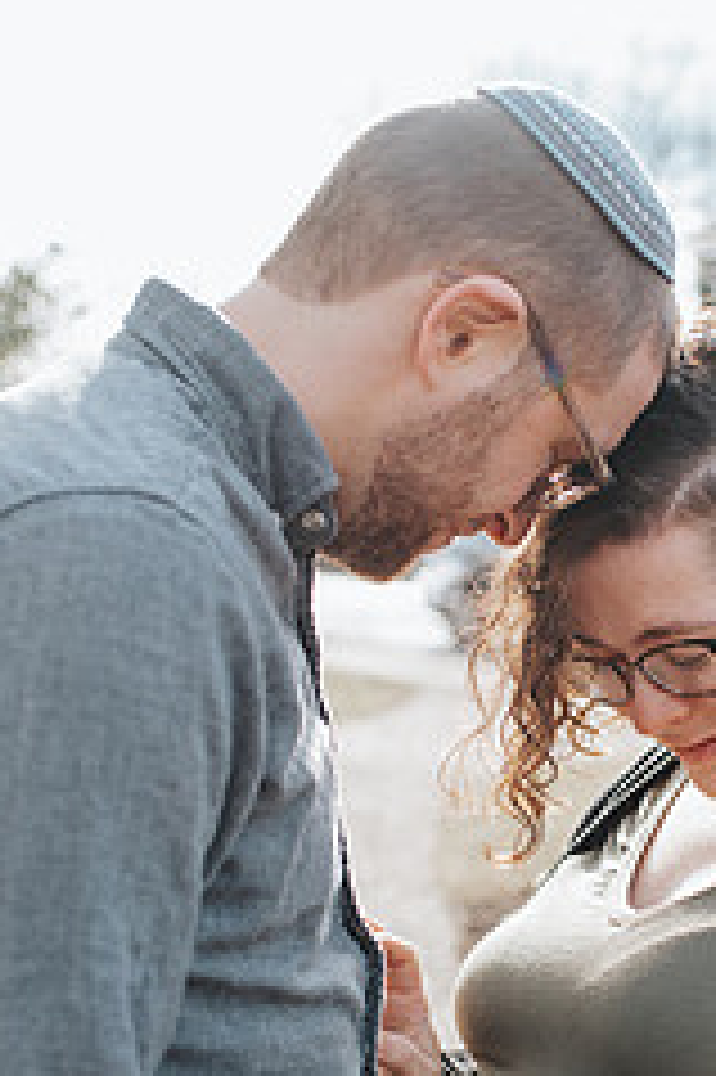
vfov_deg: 29.9
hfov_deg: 20.2
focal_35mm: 66
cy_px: 837
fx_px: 1972
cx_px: 635
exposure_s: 1/800
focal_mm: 35
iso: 280
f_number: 3.2
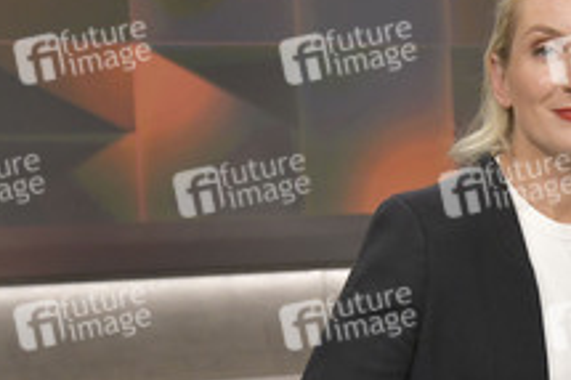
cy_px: 252
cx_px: 543
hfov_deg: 29.3
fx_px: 1030
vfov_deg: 20.8
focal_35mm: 65
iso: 2500
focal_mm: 31
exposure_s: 1/200
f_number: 5.6
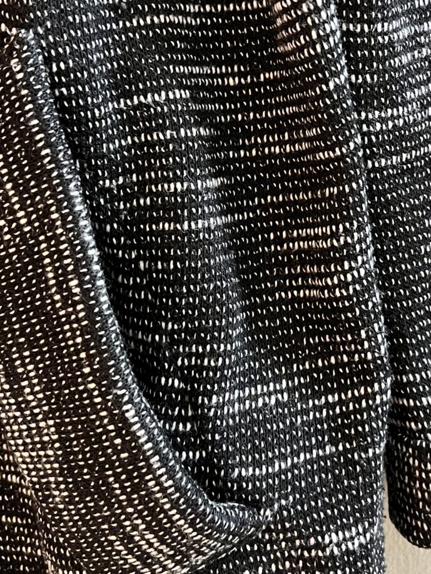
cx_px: 291
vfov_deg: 32.7
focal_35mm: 58
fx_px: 962
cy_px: 162
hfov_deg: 25.1
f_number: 1.6
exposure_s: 1/33
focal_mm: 5.1
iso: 640
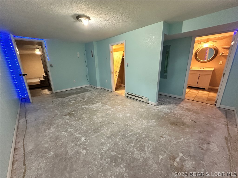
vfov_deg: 85.7
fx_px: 96
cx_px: 119
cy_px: 89
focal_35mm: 14
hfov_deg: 102.1
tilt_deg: -15.4
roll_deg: +1.1
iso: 800
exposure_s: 1/60
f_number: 2.2
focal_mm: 2.22
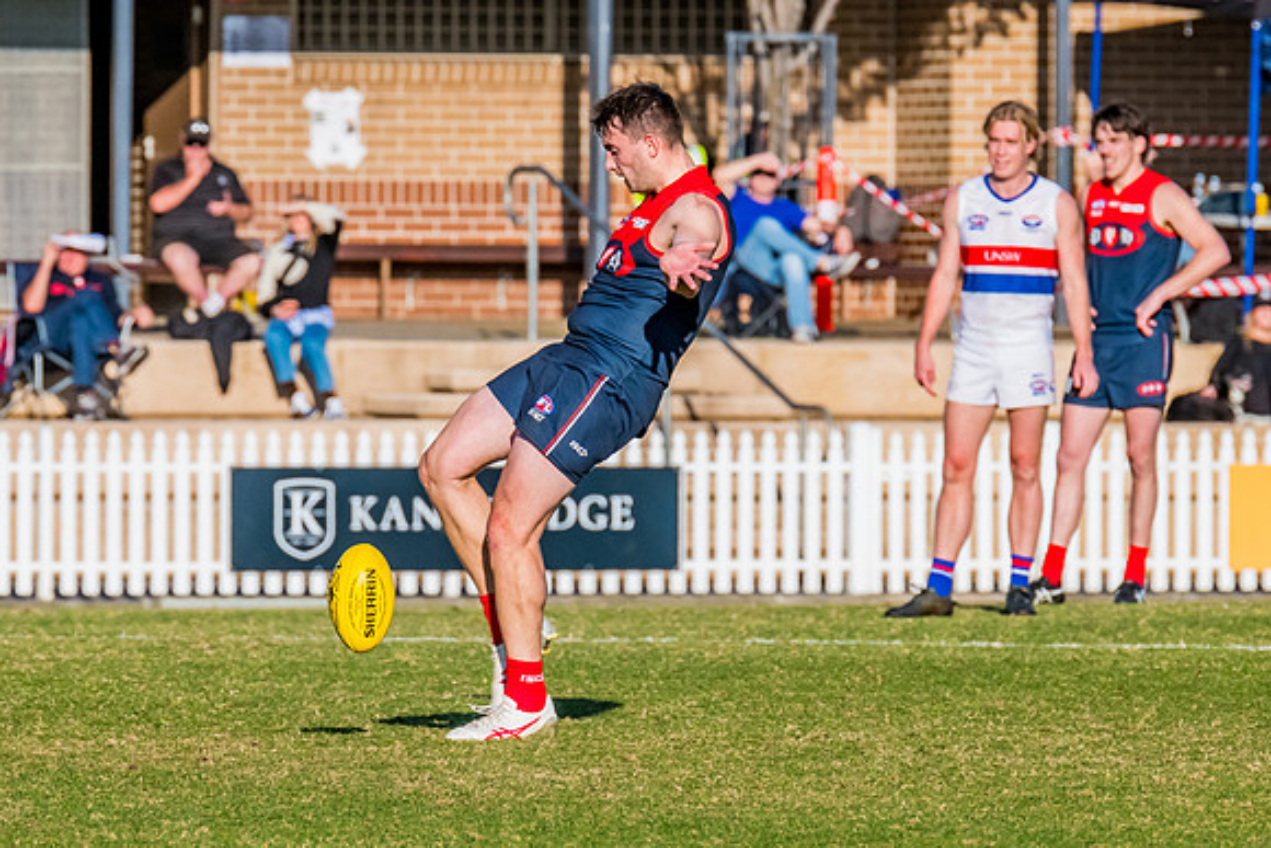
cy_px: 375
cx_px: 384
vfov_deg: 2.0
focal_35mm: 698
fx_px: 24632
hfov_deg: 3.0
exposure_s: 1/1600
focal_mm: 420
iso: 800
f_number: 11
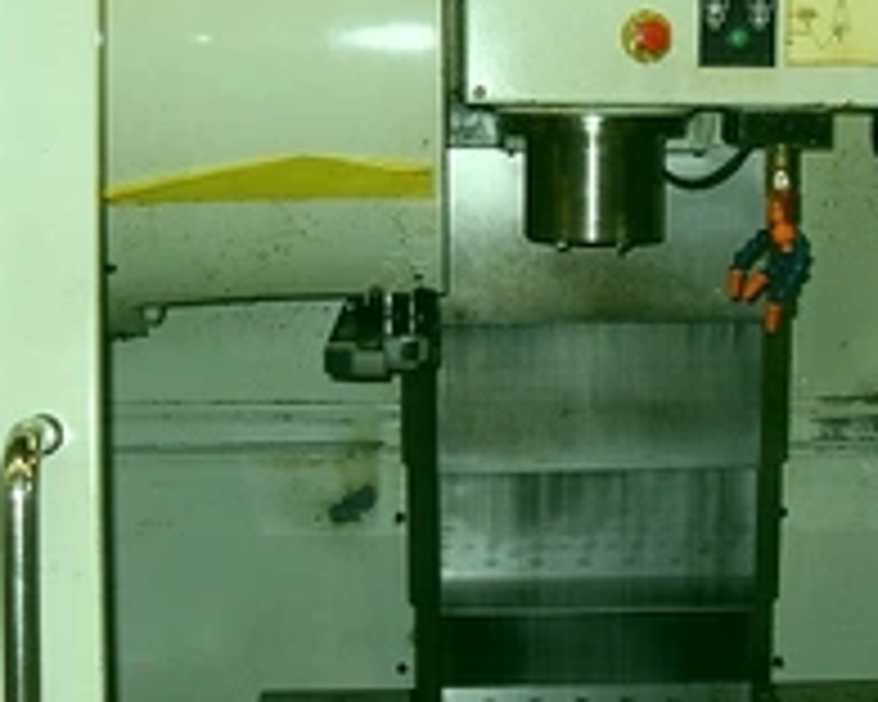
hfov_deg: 27.8
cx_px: 545
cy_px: 310
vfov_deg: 22.5
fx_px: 1767
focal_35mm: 68
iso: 100
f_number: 2.8
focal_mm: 6.3
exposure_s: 1/45
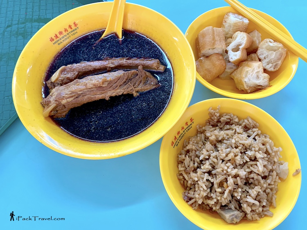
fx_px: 231
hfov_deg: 67.3
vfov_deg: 53.1
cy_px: 115
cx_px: 154
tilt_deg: -66.8
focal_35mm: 26
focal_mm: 4.25
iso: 200
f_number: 1.8
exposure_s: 1/60
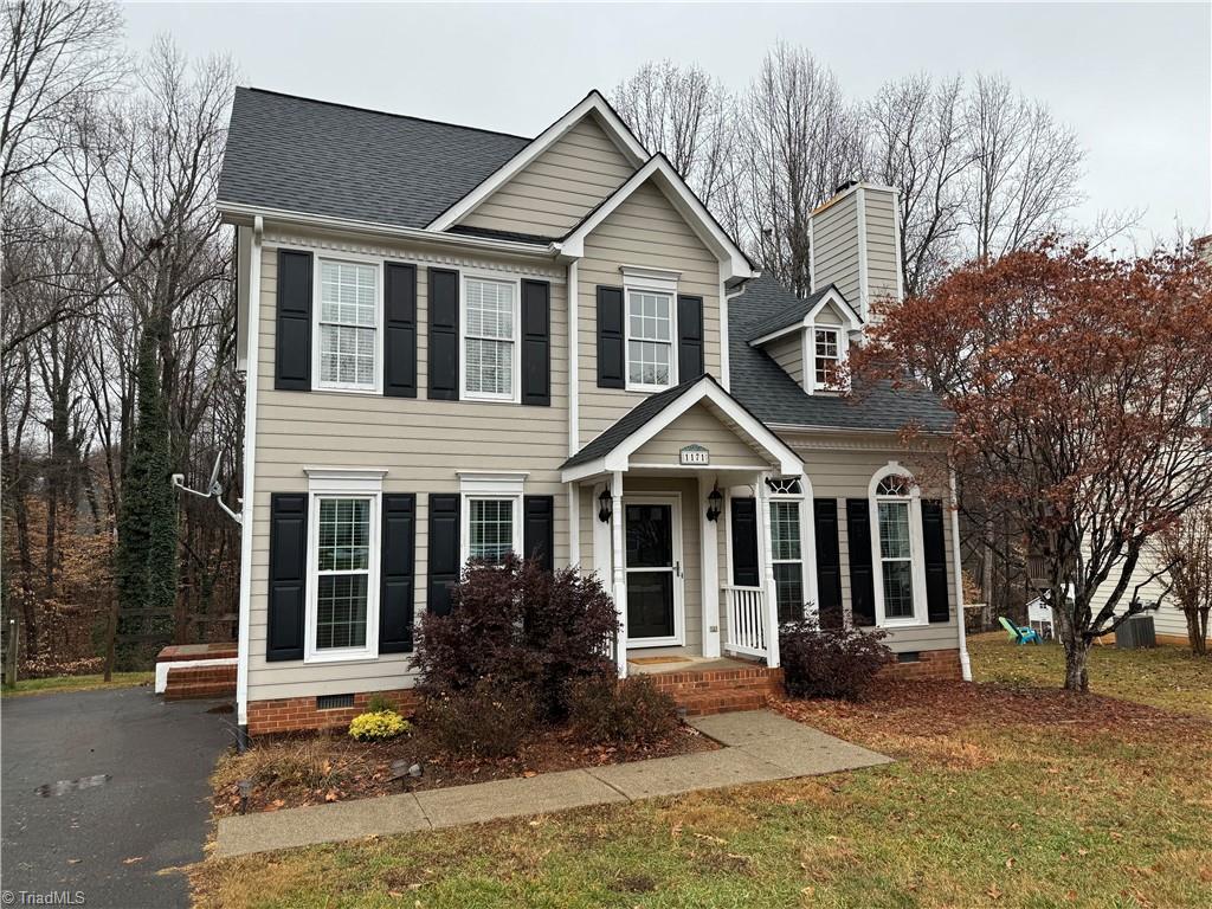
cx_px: 606
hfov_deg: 71.6
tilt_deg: +6.3
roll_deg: +0.7
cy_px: 454
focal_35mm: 24
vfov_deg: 56.8
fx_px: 840
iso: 80
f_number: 1.78
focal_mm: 6.86
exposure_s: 1/495
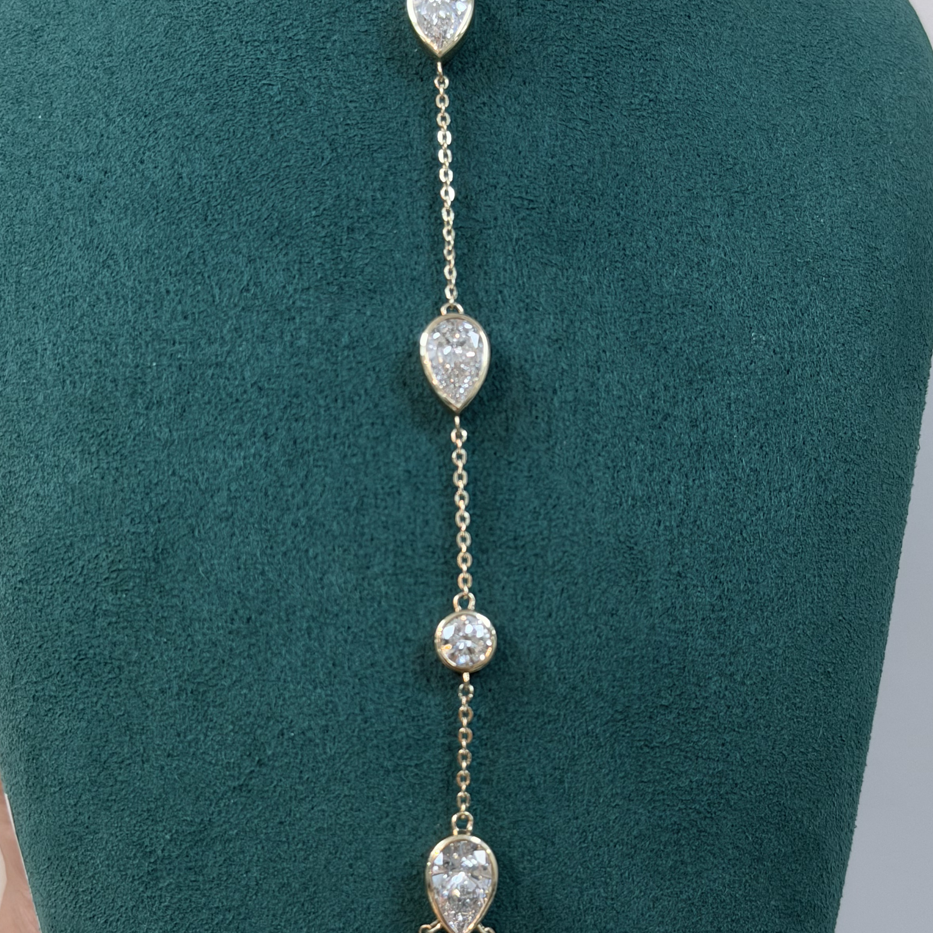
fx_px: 2196
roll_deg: +2.6
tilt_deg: -9.6
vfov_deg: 24.0
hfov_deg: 24.0
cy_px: 483
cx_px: 439
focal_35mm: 72
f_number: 1.78
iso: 80
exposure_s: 1/120
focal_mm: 6.76
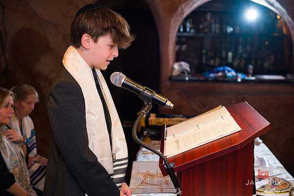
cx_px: 147
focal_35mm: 53
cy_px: 98
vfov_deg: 25.5
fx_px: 433
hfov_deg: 37.5
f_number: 4
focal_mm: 52
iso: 1250
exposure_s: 1/200
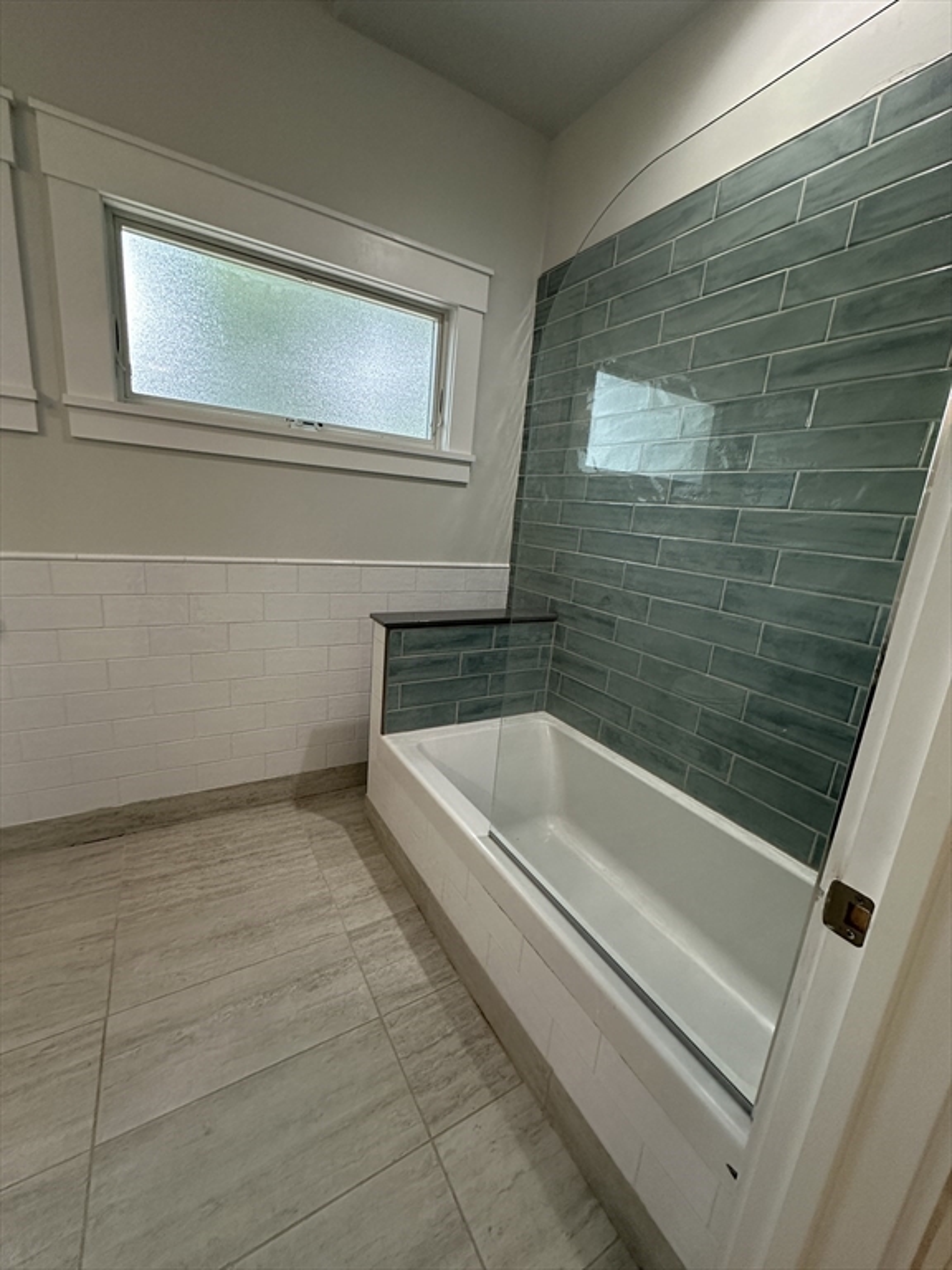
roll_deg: -3.5
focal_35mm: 14
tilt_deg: -14.1
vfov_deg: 102.1
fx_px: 513
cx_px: 476
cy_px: 635
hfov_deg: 85.7
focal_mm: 2.22
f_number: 2.2
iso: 200
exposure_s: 1/120
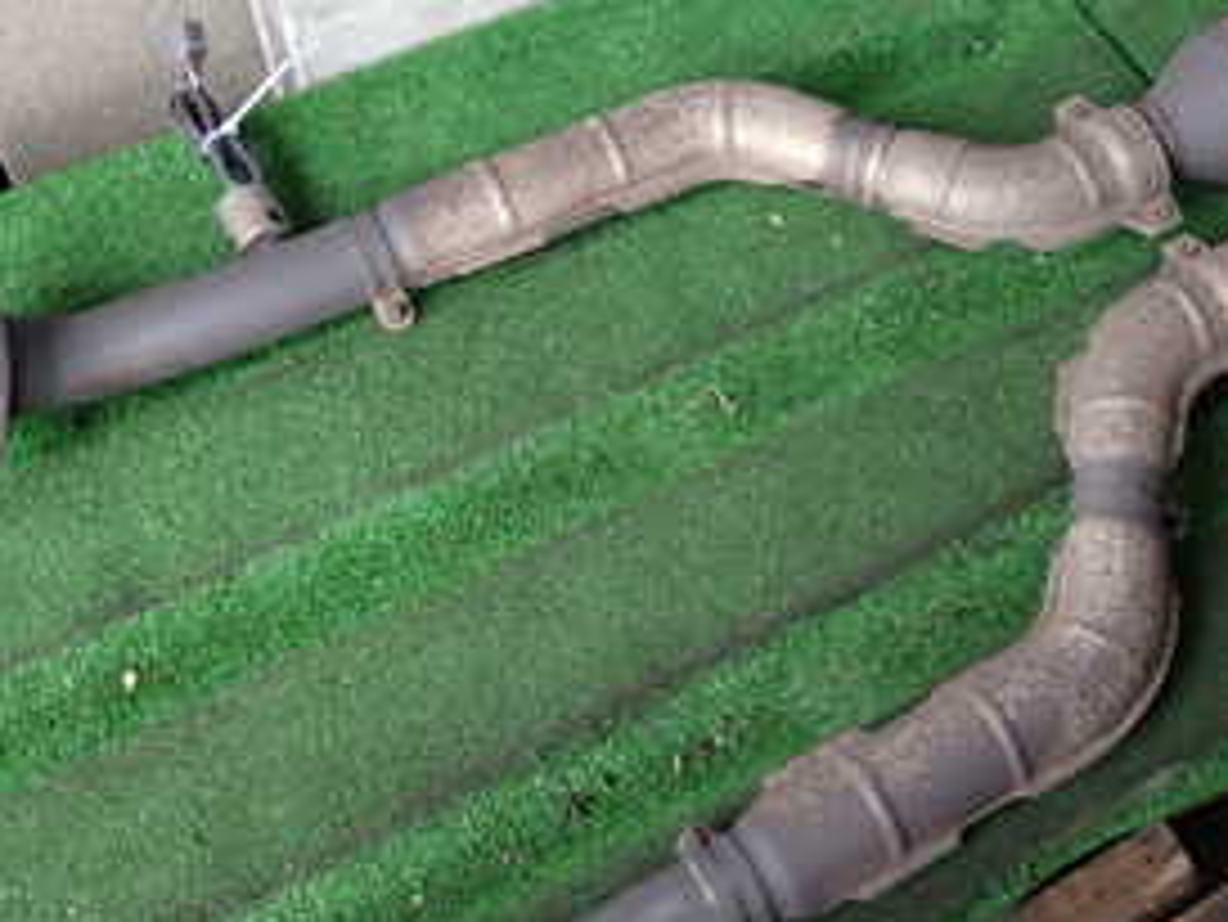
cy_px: 328
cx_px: 1057
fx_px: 1952
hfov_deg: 33.4
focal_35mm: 55
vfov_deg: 26.5
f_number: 2
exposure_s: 1/100
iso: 100
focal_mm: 4.5
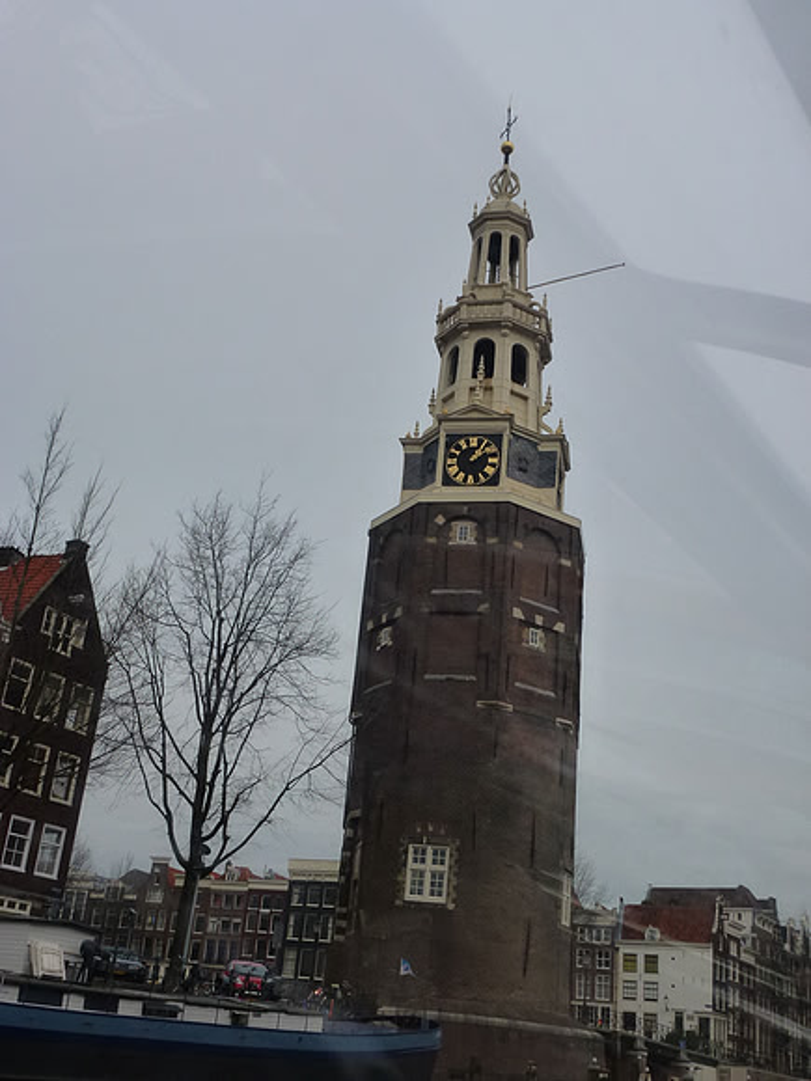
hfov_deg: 39.7
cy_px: 540
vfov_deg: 51.4
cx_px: 406
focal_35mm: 36
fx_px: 1125
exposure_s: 1/500
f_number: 4
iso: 160
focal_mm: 6.4
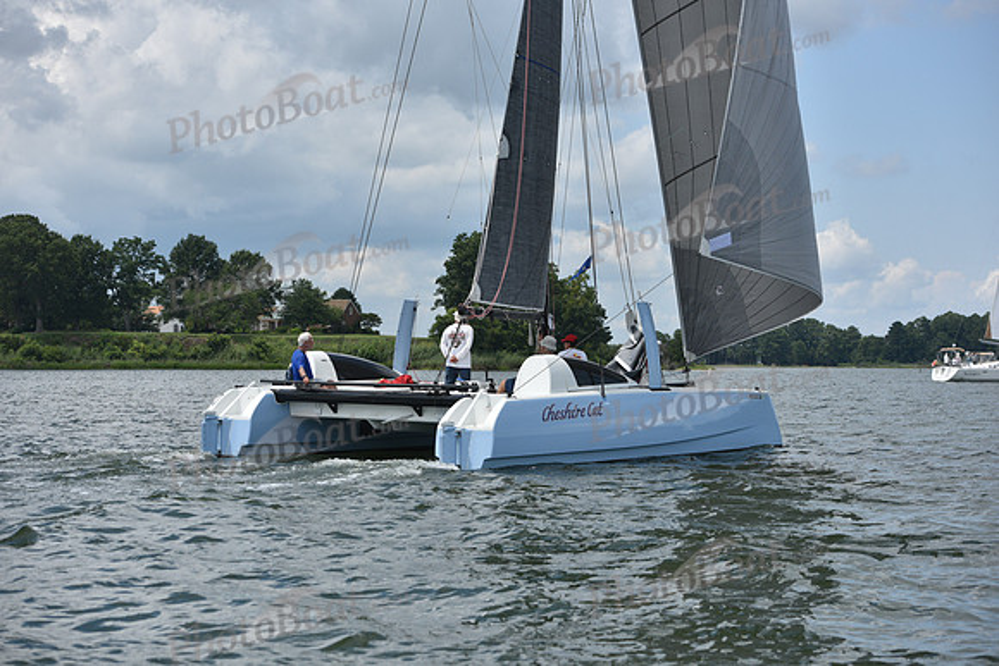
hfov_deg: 28.8
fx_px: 1943
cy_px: 333
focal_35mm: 70
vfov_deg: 19.5
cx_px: 500
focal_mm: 70
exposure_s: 1/3200
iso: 320
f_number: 5
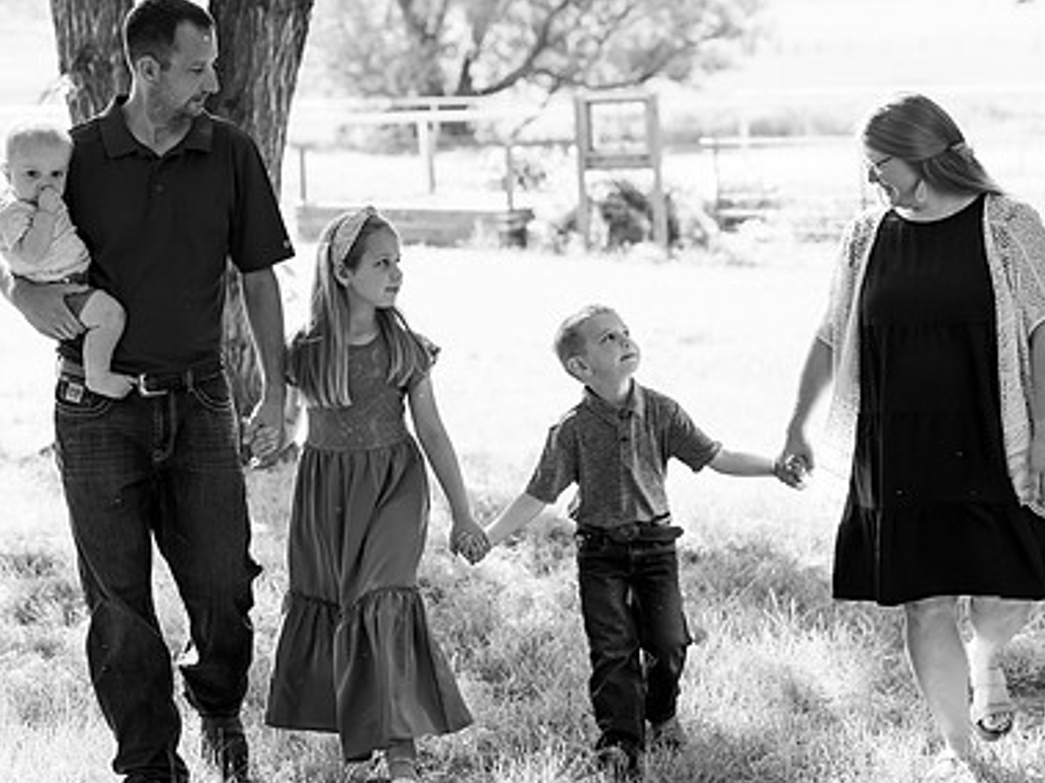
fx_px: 3772
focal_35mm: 125
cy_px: 357
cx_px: 483
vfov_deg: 11.8
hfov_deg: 15.8
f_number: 4
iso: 500
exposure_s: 1/500
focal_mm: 85
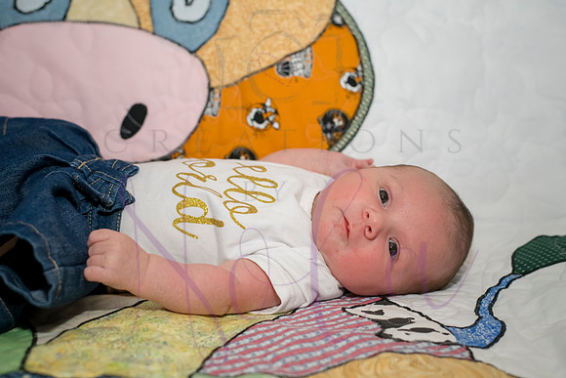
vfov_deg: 27.0
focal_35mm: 50
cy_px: 189
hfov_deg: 39.6
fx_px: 786
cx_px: 283
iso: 800
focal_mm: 50
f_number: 4
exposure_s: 1/160
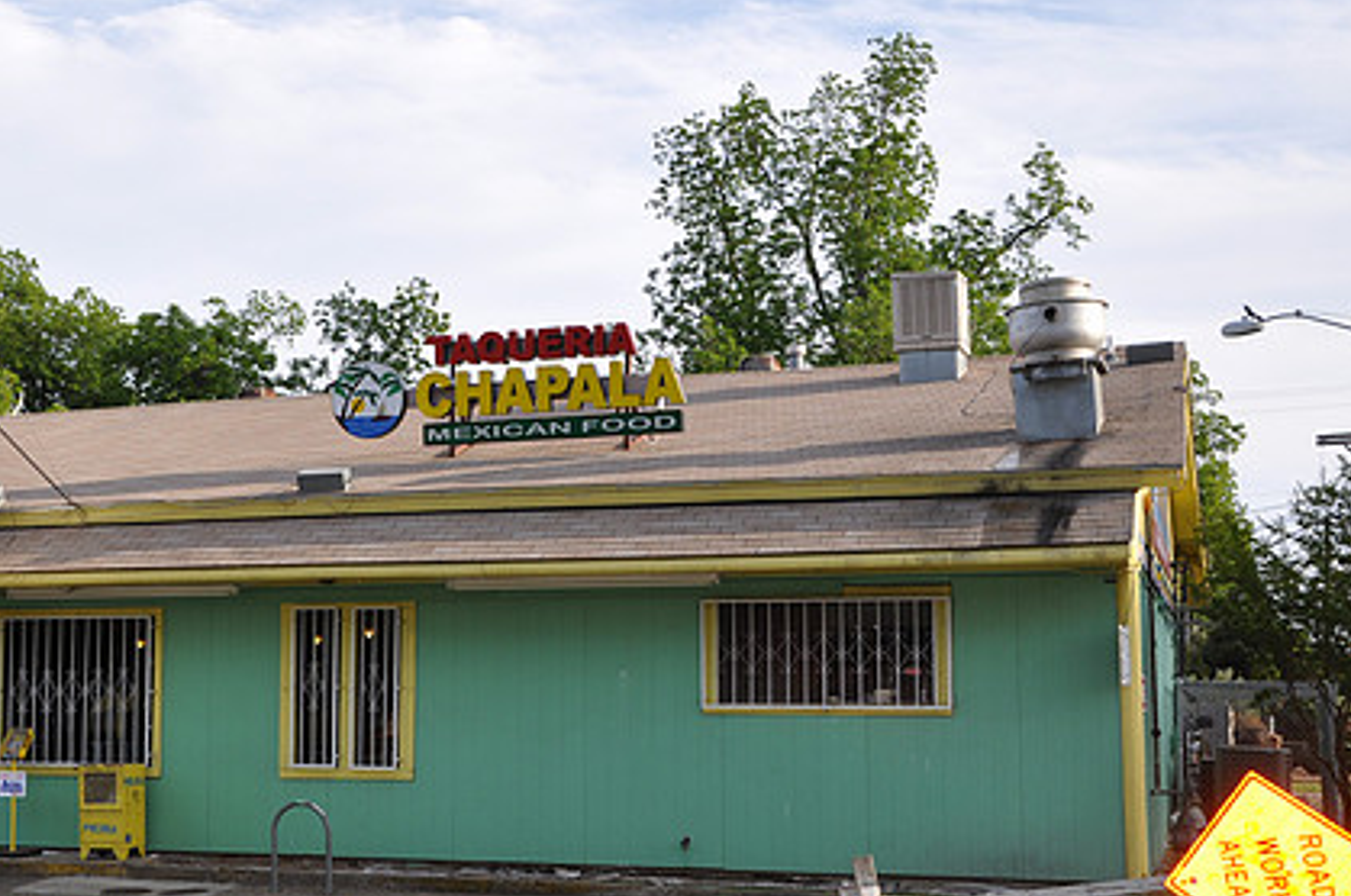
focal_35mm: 54
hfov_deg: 36.5
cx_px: 442
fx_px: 2023
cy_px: 508
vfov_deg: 25.0
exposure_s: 1/200
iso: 200
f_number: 6.3
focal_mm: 26
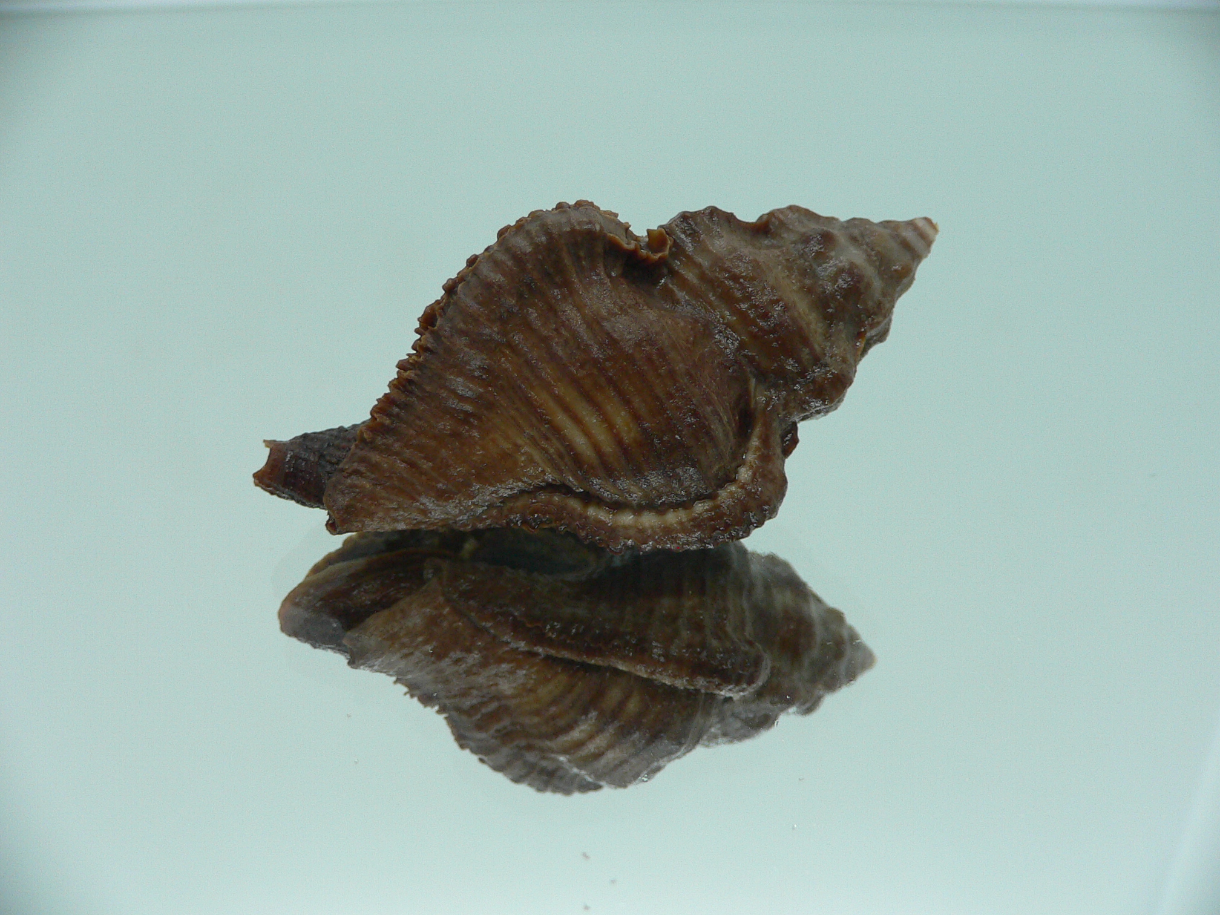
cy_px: 458
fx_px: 1234
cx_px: 610
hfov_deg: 52.6
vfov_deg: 40.7
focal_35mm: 35
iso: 100
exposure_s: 1/60
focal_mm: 4.6
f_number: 2.8
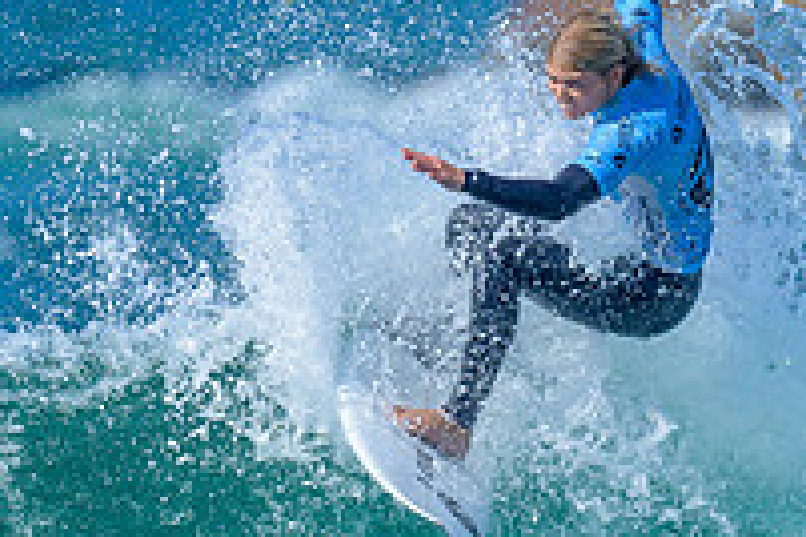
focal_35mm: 3167
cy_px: 403
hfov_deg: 0.7
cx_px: 891
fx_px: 70900
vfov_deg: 0.4
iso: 250
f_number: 6.3
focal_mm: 800
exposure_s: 1/2000
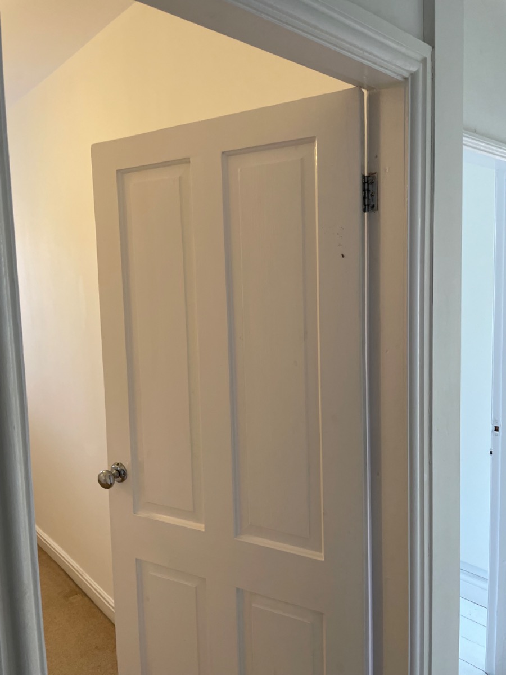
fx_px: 507
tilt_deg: -5.8
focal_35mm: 26
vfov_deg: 67.3
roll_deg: +1.4
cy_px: 338
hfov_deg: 53.1
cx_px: 253
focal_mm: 4.2
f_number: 1.6
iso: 125
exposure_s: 1/112
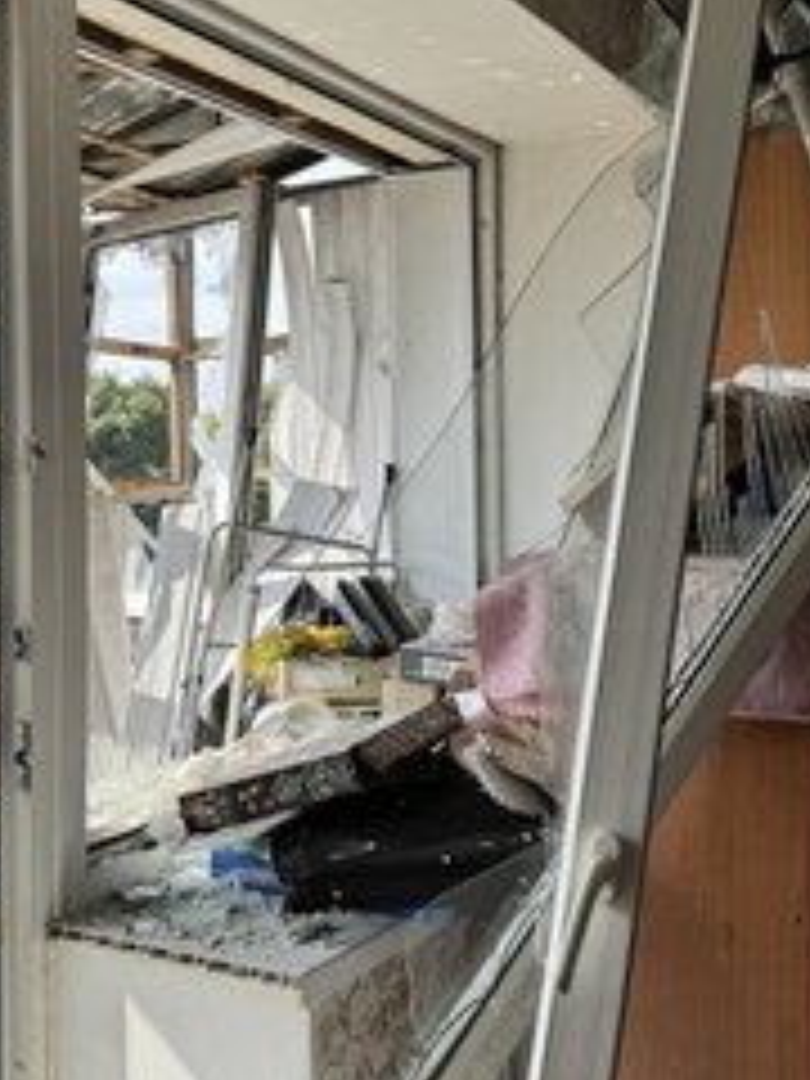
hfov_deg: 35.9
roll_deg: +0.7
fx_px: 1248
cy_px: 482
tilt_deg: +0.6
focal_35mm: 40
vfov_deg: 46.7
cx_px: 441
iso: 80
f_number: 1.78
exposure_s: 1/980
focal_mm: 6.76
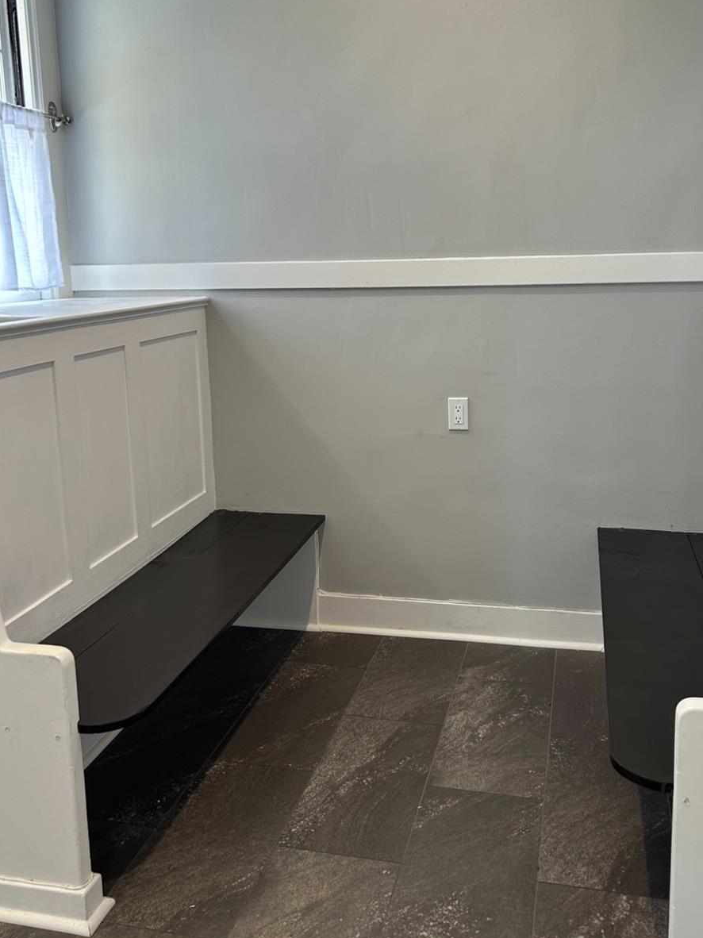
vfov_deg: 55.1
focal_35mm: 33
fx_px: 894
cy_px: 388
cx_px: 381
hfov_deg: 42.9
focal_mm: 5.7
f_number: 1.5
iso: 80
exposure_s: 1/120
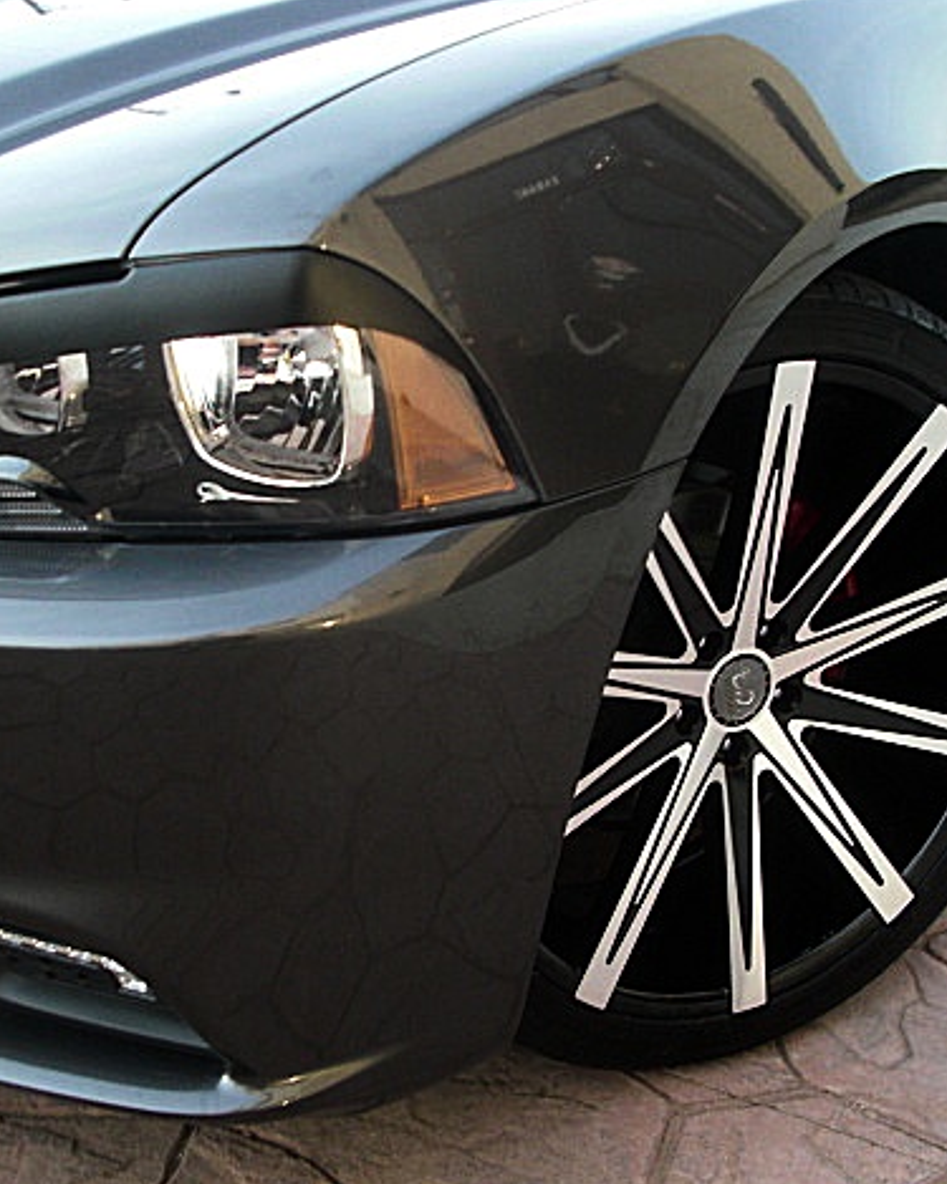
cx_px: 422
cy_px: 591
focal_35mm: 48
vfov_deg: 38.8
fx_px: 1682
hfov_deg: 31.4
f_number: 2.8
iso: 200
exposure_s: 1/100
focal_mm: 6.3
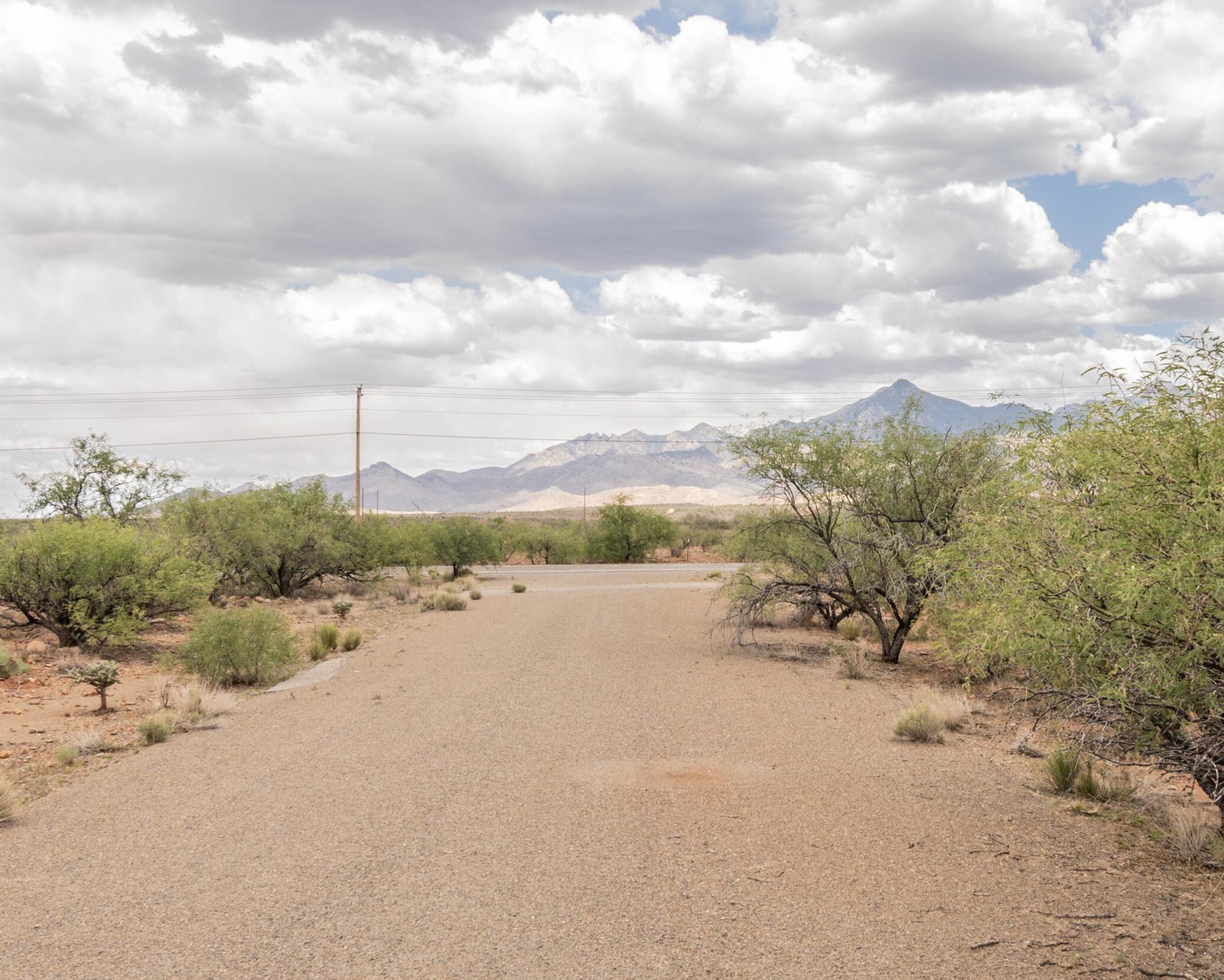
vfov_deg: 36.5
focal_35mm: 41
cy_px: 532
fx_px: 1485
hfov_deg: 44.8
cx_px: 648
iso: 200
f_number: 14
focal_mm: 20
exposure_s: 1/80
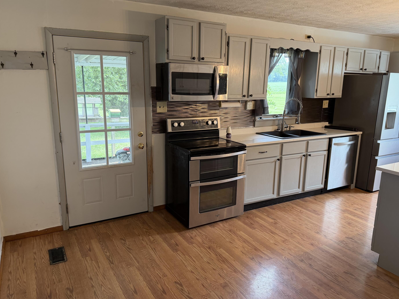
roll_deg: +0.0
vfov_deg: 53.1
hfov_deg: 67.3
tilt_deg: -13.1
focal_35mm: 26
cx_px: 203
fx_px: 300
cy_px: 151
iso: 200
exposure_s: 1/120
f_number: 1.78
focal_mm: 6.76
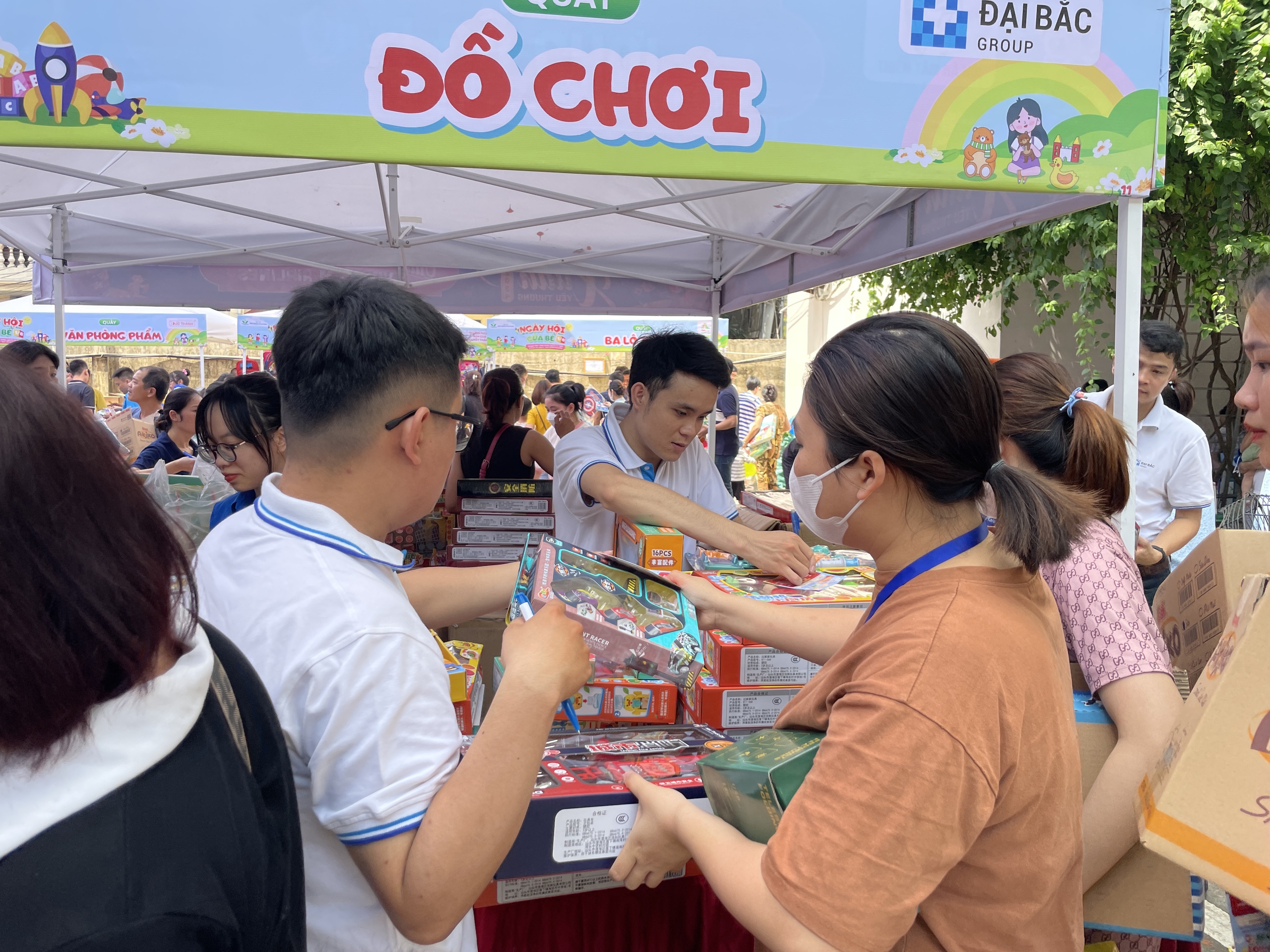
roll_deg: +0.5
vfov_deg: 53.1
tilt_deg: -6.5
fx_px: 954
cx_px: 635
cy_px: 476
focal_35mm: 26
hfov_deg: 67.3
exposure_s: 1/403
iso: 32
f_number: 1.6
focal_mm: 4.2
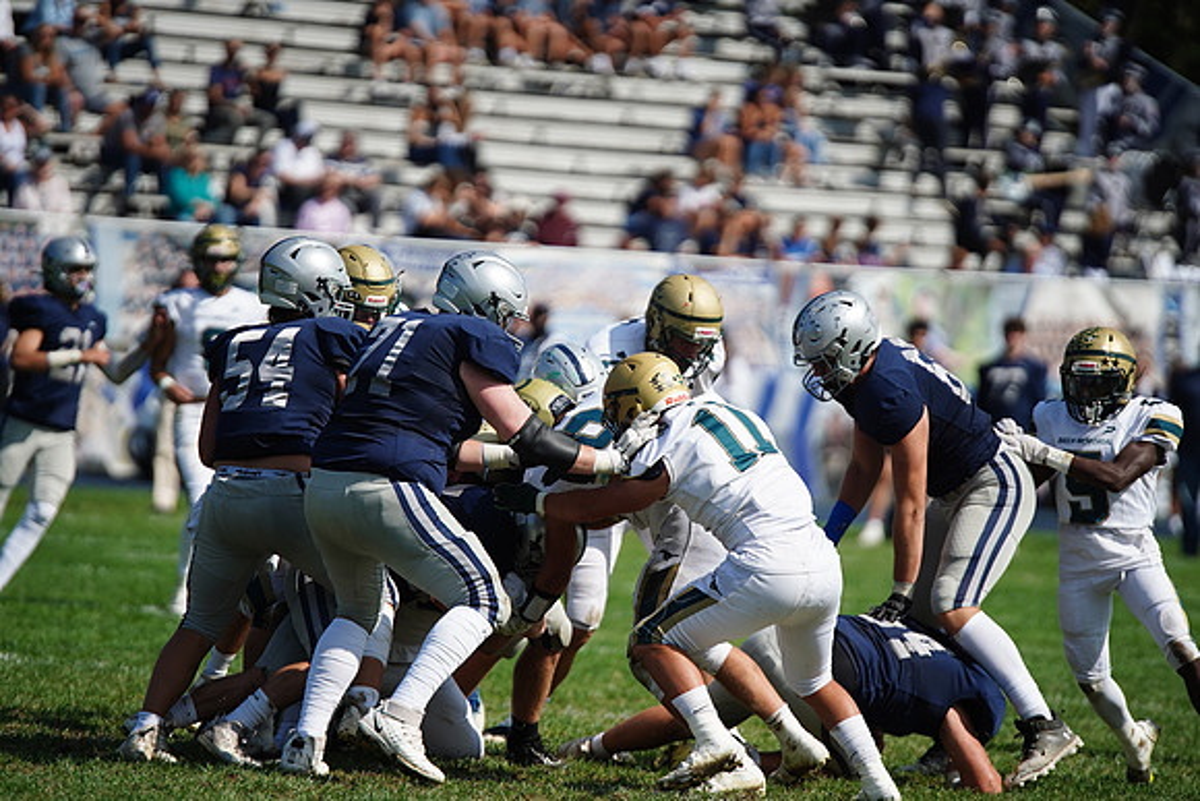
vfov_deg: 4.6
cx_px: 600
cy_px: 400
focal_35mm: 300
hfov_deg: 6.9
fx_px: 10002
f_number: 2.8
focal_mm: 300
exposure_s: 1/6400
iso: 400
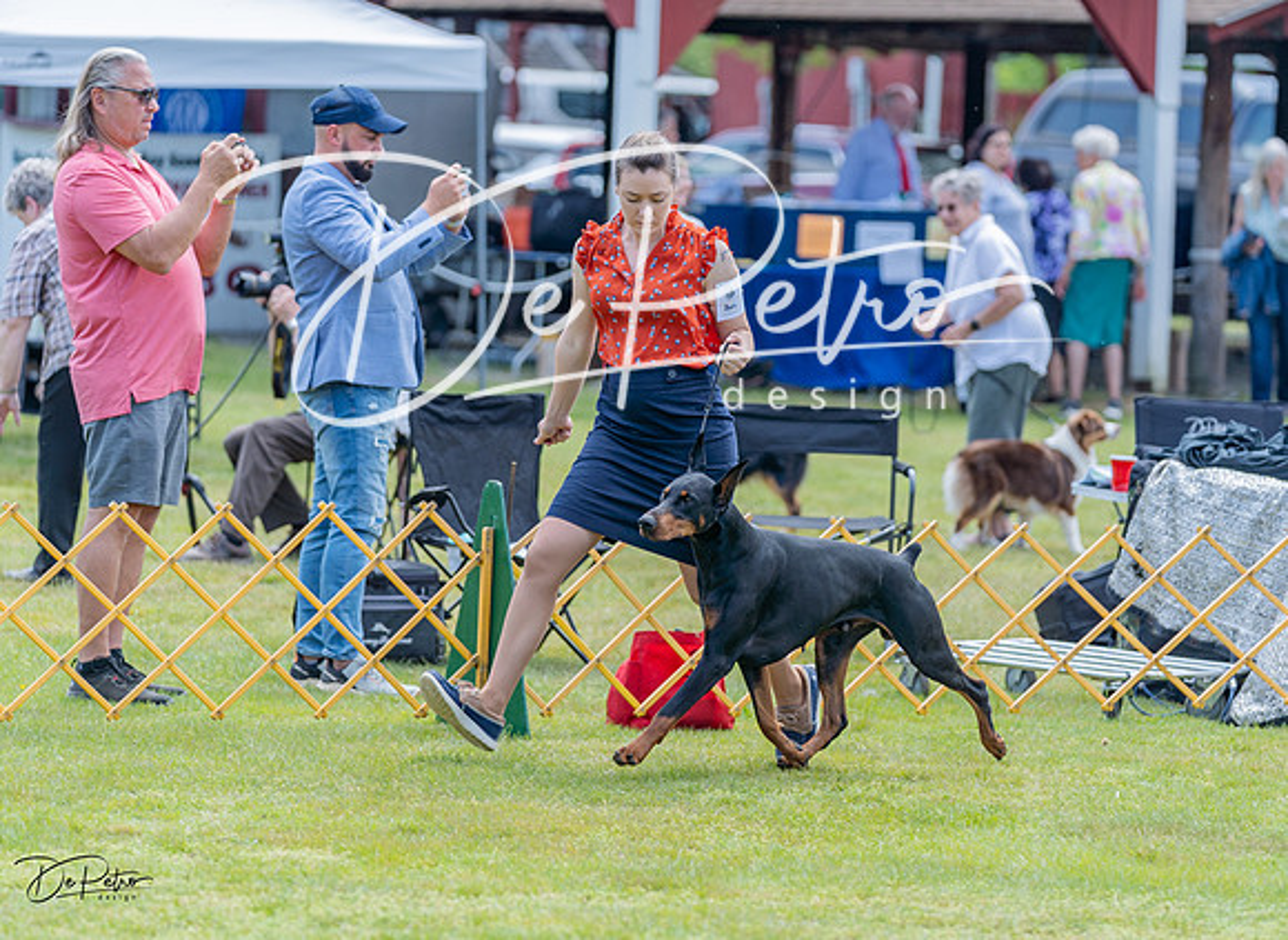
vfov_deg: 7.4
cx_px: 728
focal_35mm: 196
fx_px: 7227
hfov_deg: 10.2
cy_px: 370
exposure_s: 1/800
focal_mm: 143
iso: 100
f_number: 2.8
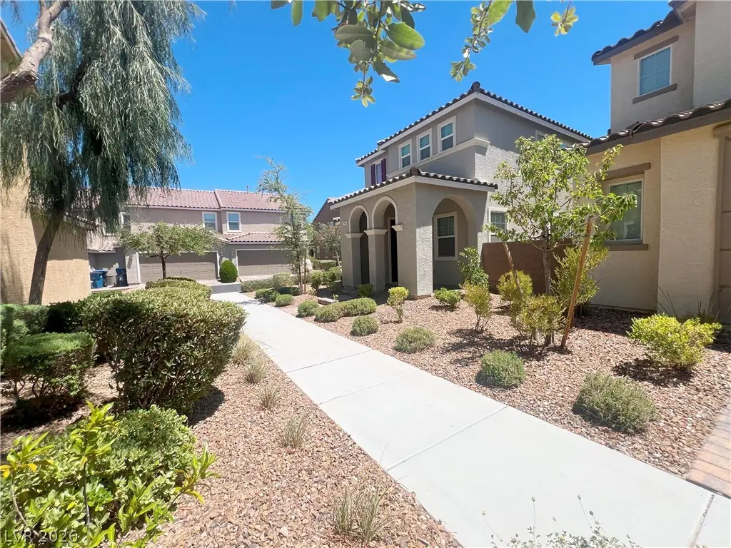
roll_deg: +3.0
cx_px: 366
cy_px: 274
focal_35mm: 13
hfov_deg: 106.2
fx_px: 275
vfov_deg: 89.9
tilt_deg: -2.1
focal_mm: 1.57
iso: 32
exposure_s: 1/1623
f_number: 1.8
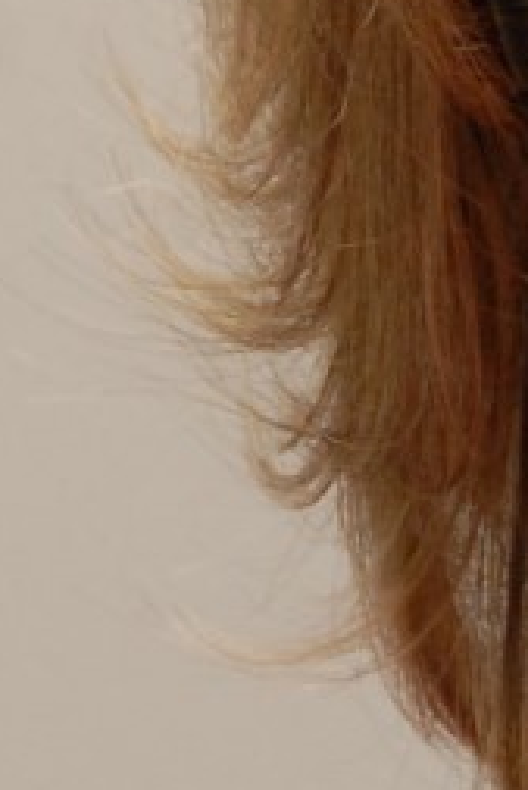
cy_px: 323
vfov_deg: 3.5
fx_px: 13027
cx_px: 1215
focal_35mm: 593
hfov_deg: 2.3
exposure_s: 1/100
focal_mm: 62
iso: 500
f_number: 5.6
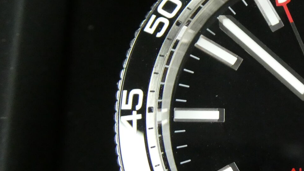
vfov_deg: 12.0
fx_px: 814
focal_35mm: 101
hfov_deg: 20.4
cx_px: 310
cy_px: 118
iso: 800
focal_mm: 6.3
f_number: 3.7
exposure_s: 1/80
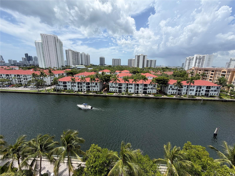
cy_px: 88
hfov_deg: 102.1
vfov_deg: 85.7
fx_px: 95
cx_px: 118
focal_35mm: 14
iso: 20
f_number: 2.2
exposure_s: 1/914
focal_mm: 2.22
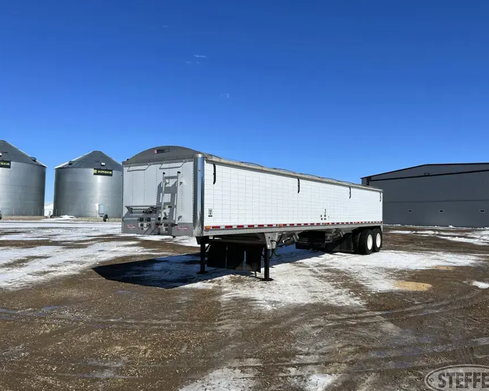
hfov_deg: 62.2
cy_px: 201
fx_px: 405
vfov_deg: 51.5
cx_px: 254
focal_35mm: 28
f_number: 1.5
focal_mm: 5.7
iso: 50
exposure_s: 1/11364
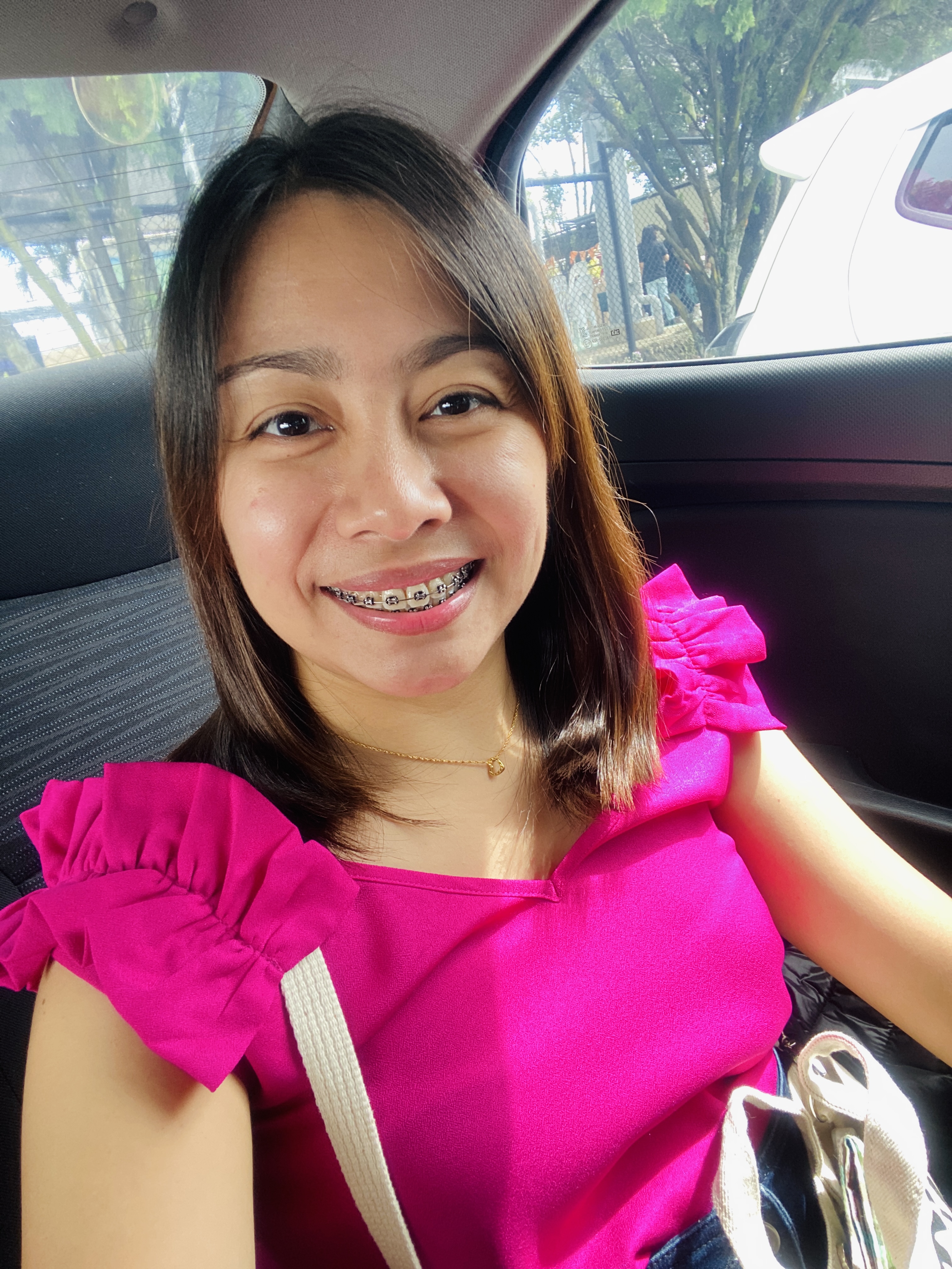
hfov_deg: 58.9
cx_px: 476
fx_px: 843
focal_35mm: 23
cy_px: 634
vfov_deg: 73.9
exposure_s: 1/60
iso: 125
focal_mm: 2.71
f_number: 2.2
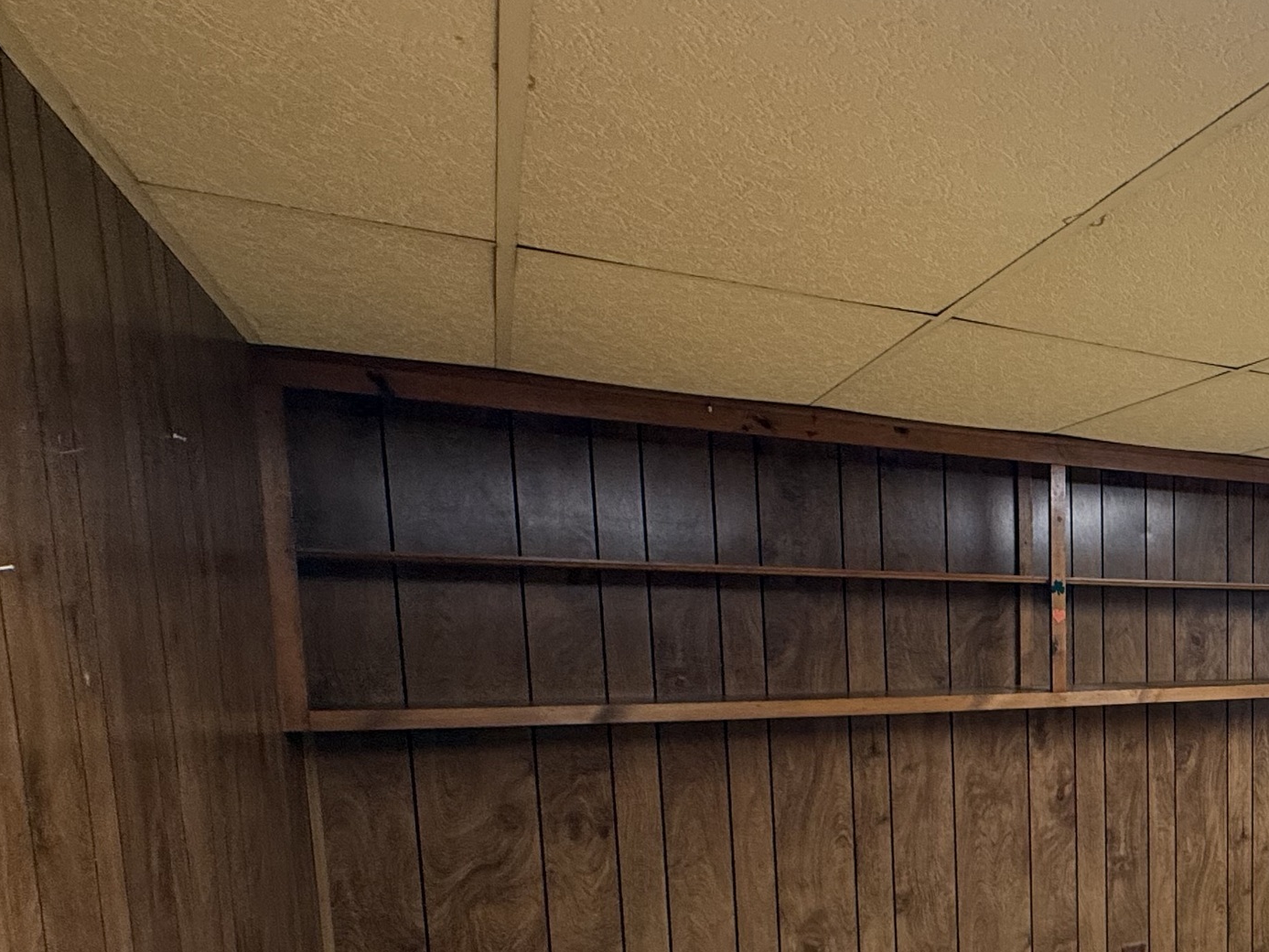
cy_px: 767
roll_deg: -0.4
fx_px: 1137
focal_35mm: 31
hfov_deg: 46.2
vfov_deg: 43.3
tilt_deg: -7.1
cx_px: 1336
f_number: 2.2
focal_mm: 2.22
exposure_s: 1/60
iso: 200
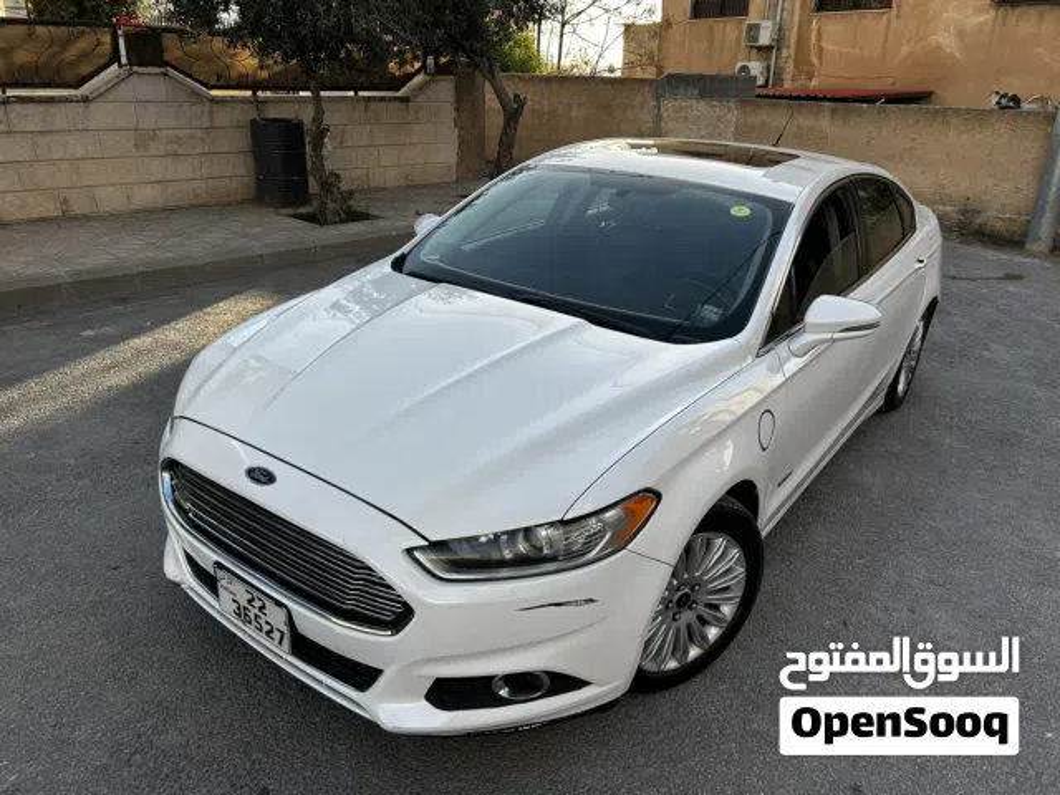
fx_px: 796
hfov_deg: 67.3
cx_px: 530
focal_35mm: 26
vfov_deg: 53.1
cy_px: 398
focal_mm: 5.7
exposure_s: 1/873
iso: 50
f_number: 1.5
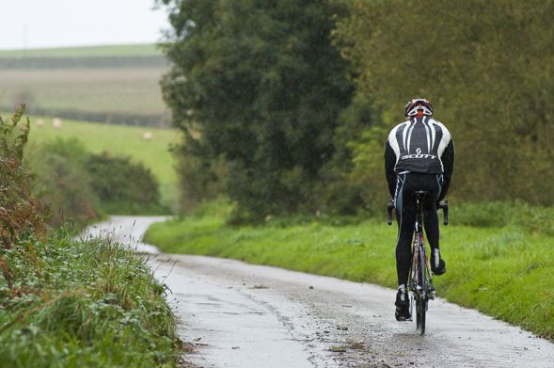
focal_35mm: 321
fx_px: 4933
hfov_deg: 6.4
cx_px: 254
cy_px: 202
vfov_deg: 4.3
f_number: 4
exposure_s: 1/400
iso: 400
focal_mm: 180
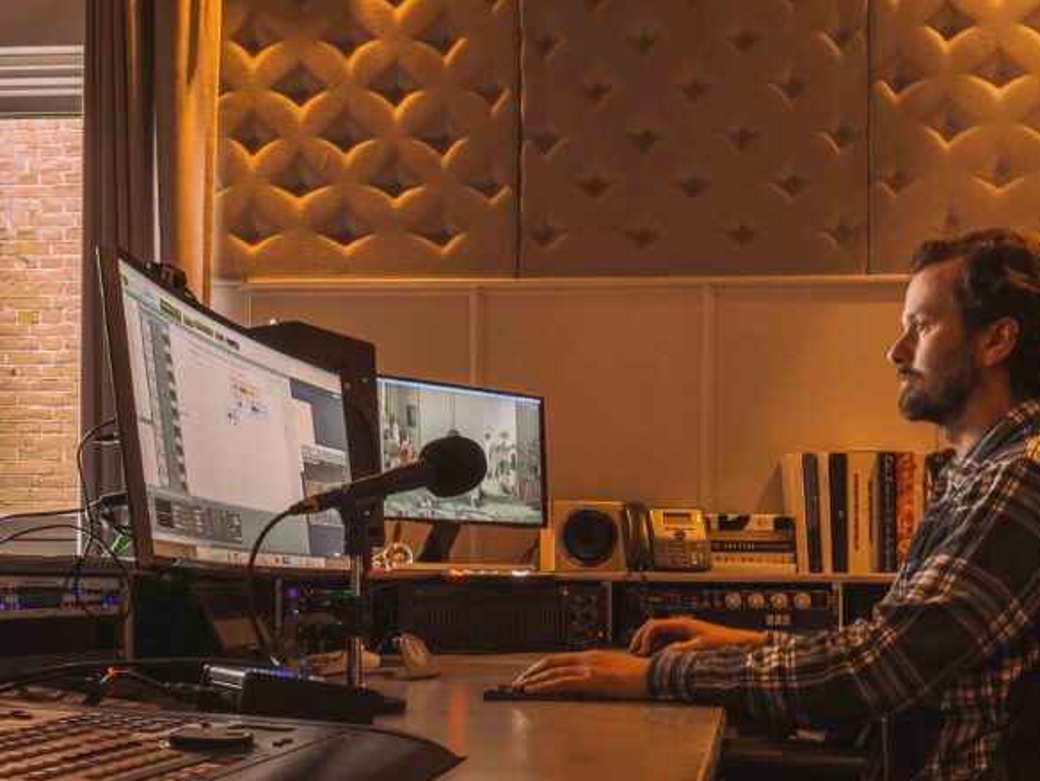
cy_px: 624
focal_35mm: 42
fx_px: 1262
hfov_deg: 44.1
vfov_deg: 33.4
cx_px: 697
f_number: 6.3
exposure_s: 1/2
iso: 200
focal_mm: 10.9
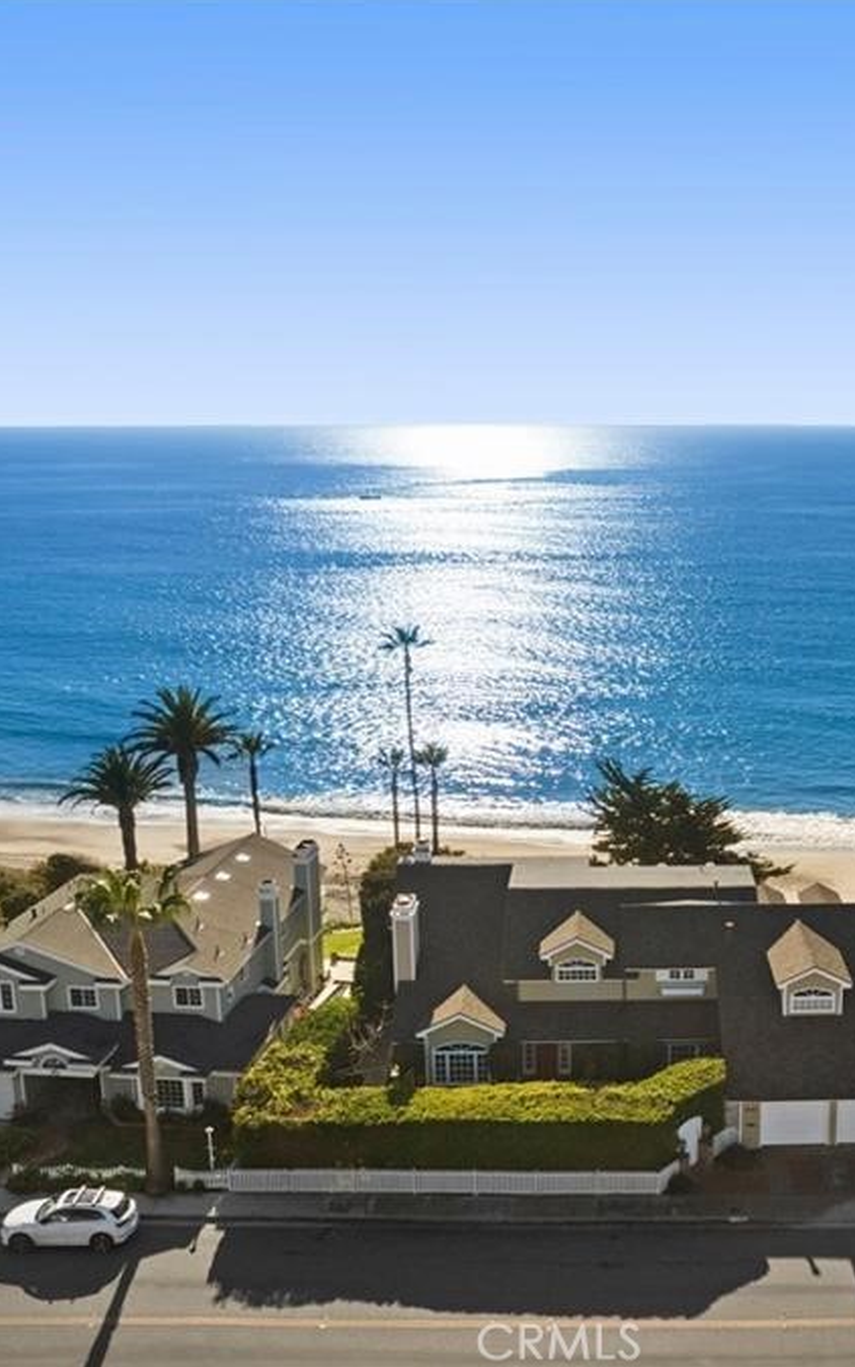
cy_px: 681
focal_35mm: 34
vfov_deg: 56.7
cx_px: 640
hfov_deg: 36.4
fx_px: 1267
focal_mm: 8.38
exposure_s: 1/640
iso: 100
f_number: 2.8
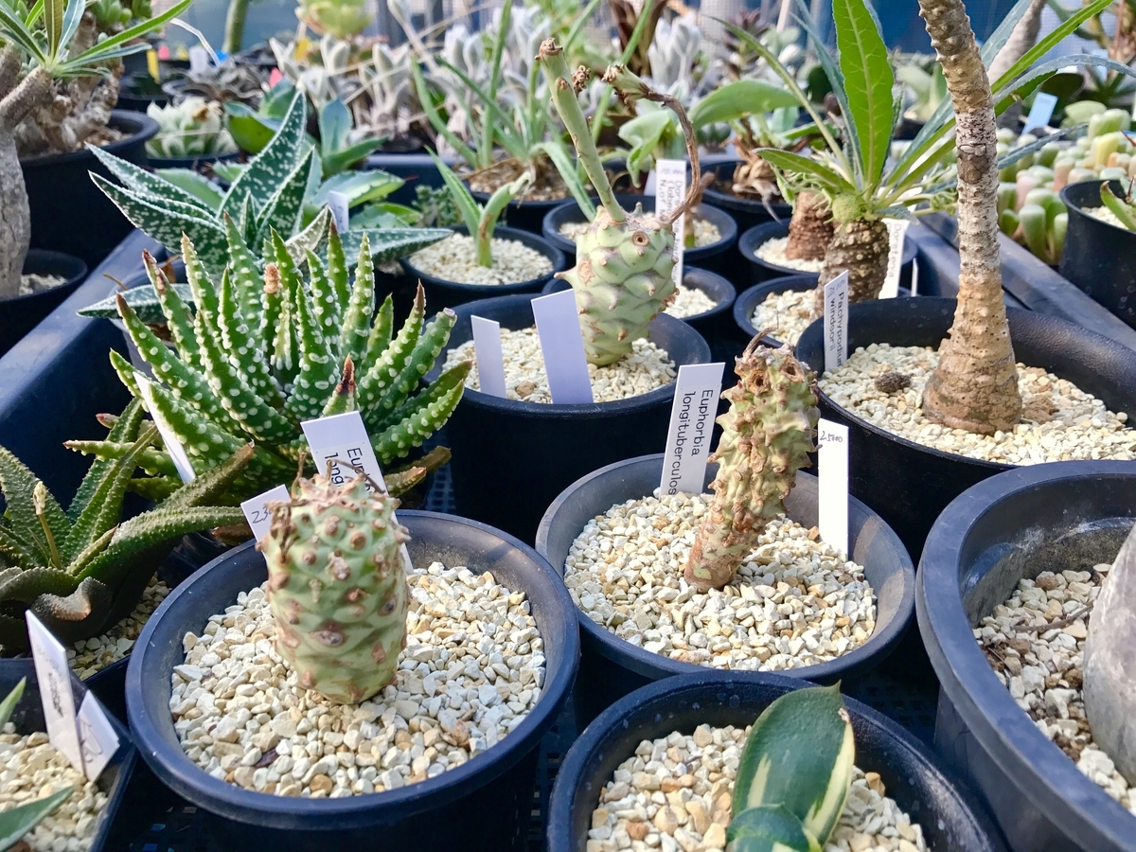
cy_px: 426
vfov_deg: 49.7
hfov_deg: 63.4
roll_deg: -0.1
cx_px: 568
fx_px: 919
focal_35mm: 28
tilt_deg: -28.8
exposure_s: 1/120
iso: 25
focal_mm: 3.99
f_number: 1.8
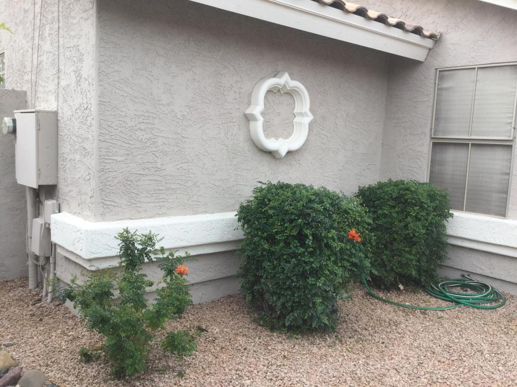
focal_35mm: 31
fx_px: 463
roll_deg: -3.2
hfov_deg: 58.4
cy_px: 194
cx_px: 258
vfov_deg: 45.4
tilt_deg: -7.1
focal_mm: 3.3
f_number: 2.4
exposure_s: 1/522
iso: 25
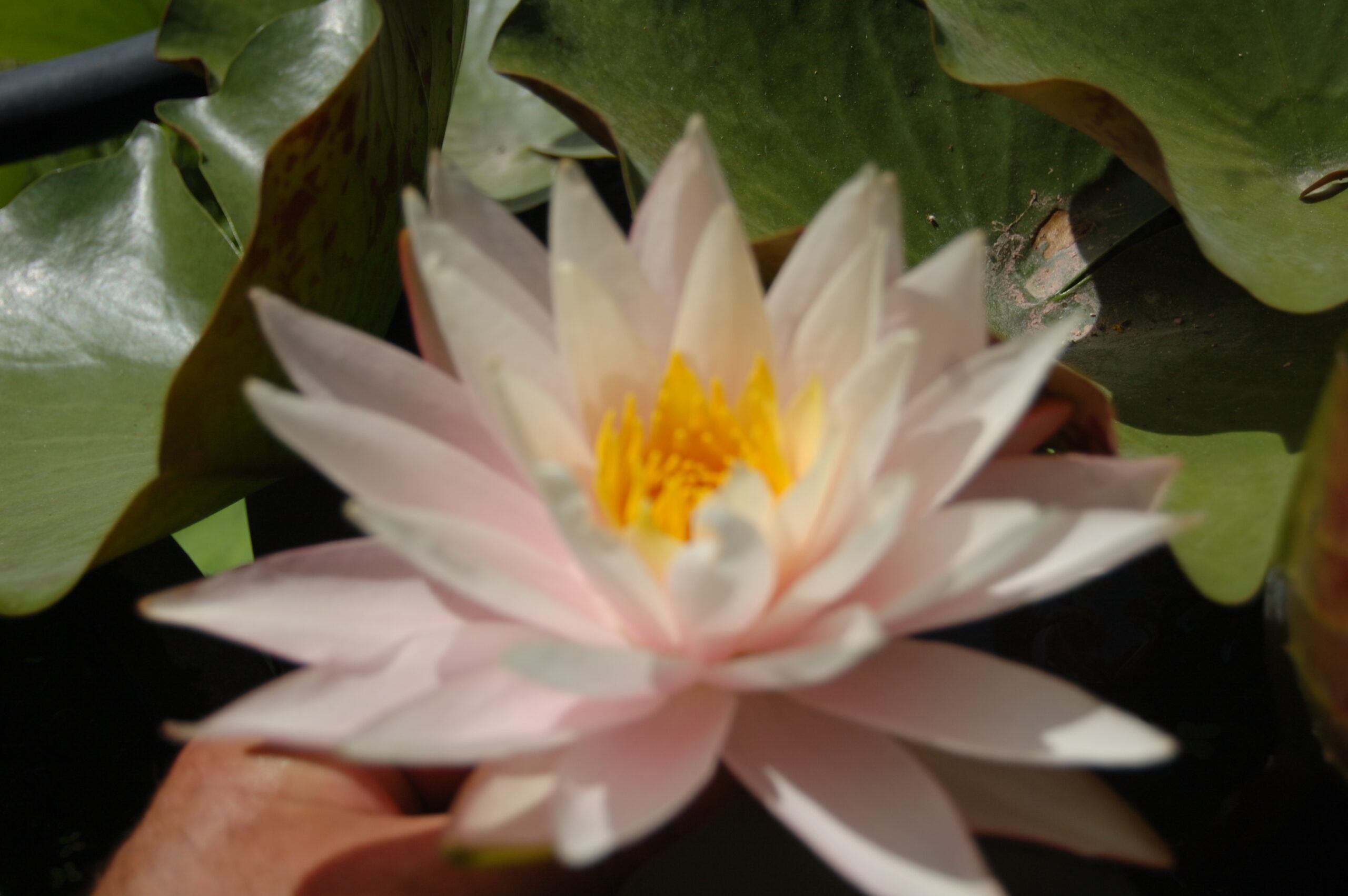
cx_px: 674
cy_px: 448
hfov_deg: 31.9
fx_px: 2357
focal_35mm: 63
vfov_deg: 21.5
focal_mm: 42
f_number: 5.3
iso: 200
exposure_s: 1/2500
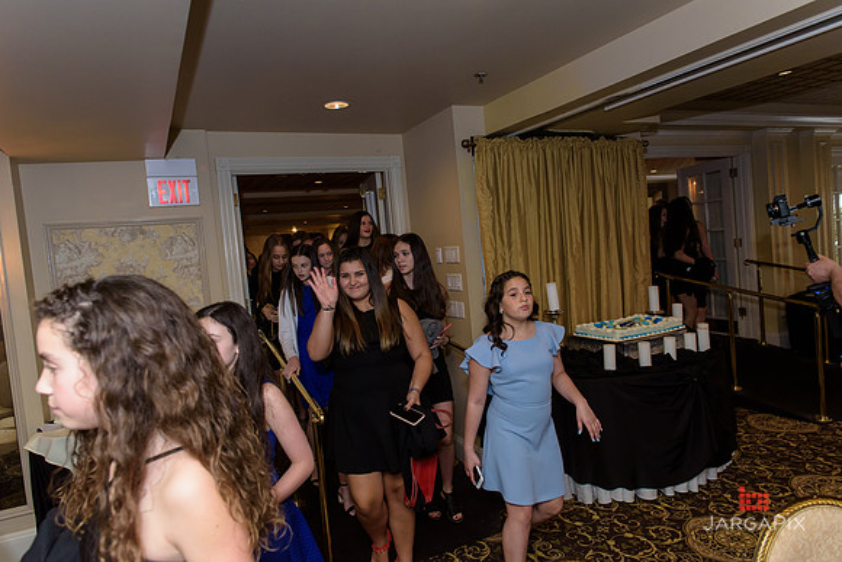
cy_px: 281
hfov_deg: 73.7
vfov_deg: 53.2
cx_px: 421
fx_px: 561
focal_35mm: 24
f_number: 4
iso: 1250
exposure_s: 1/125
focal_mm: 24
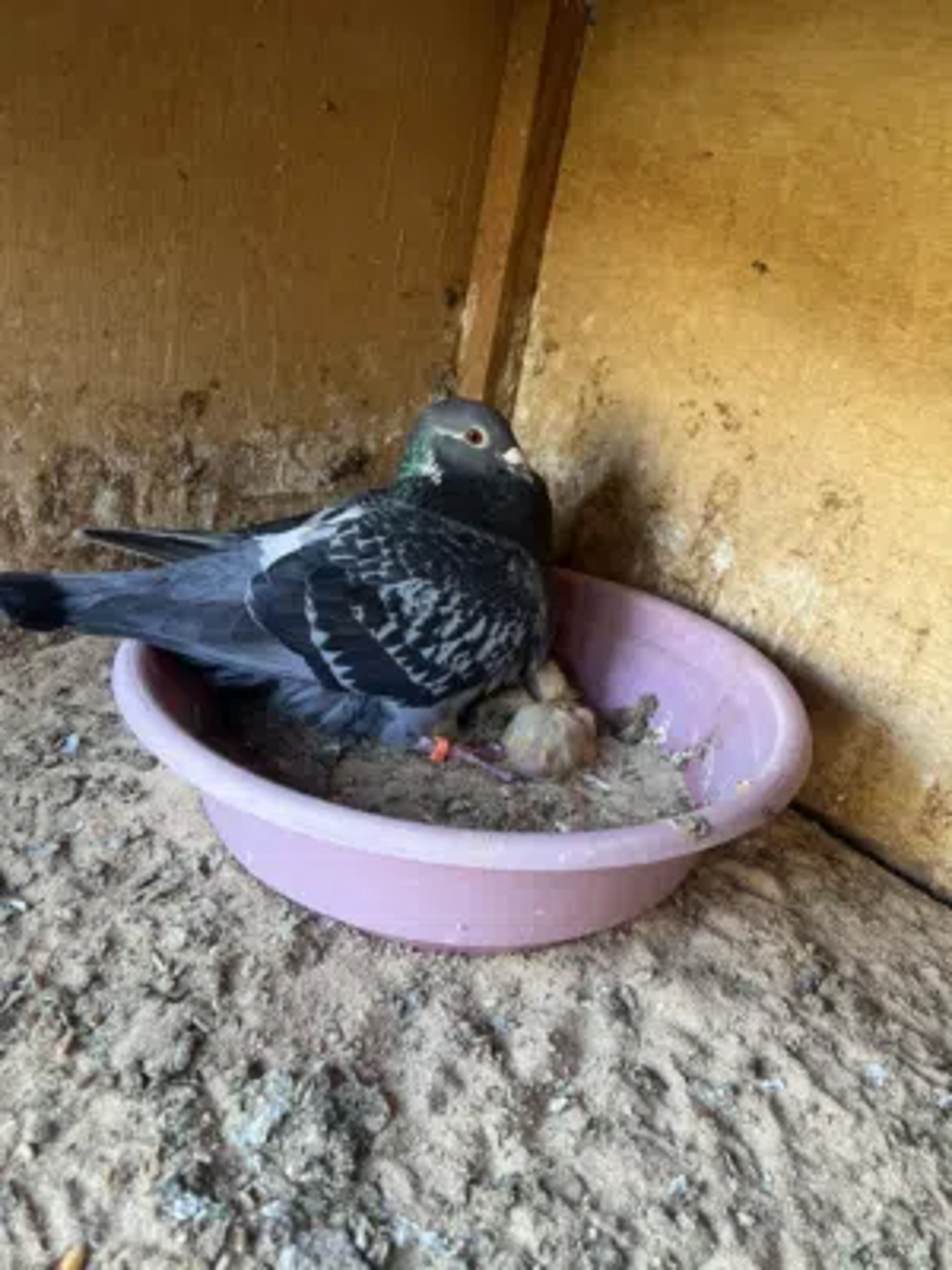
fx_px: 953
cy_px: 635
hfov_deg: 53.1
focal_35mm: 26
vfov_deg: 67.3
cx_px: 476
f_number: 1.5
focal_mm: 5.7
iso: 125
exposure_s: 1/121
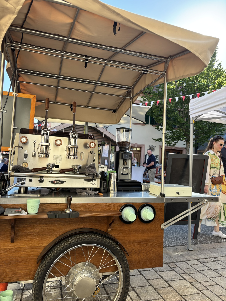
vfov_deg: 67.3
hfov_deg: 53.1
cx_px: 113
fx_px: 226
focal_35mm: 26
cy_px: 150
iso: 50
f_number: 1.6
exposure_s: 1/495
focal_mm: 5.96
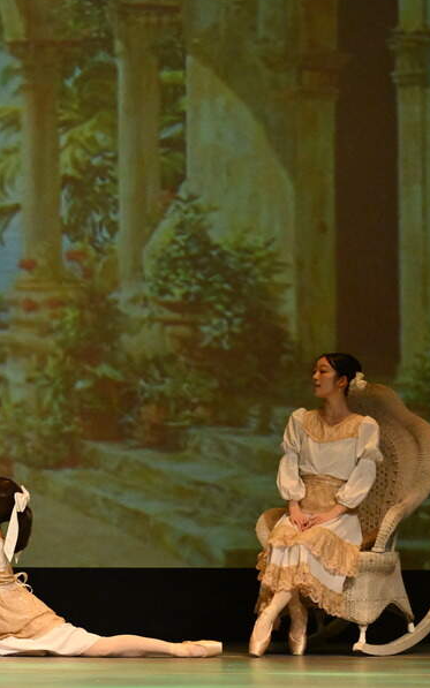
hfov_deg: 7.5
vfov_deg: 12.2
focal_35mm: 172
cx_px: -233
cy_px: 351
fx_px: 3226
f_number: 2.8
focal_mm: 84
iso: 8000
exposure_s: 1/1000
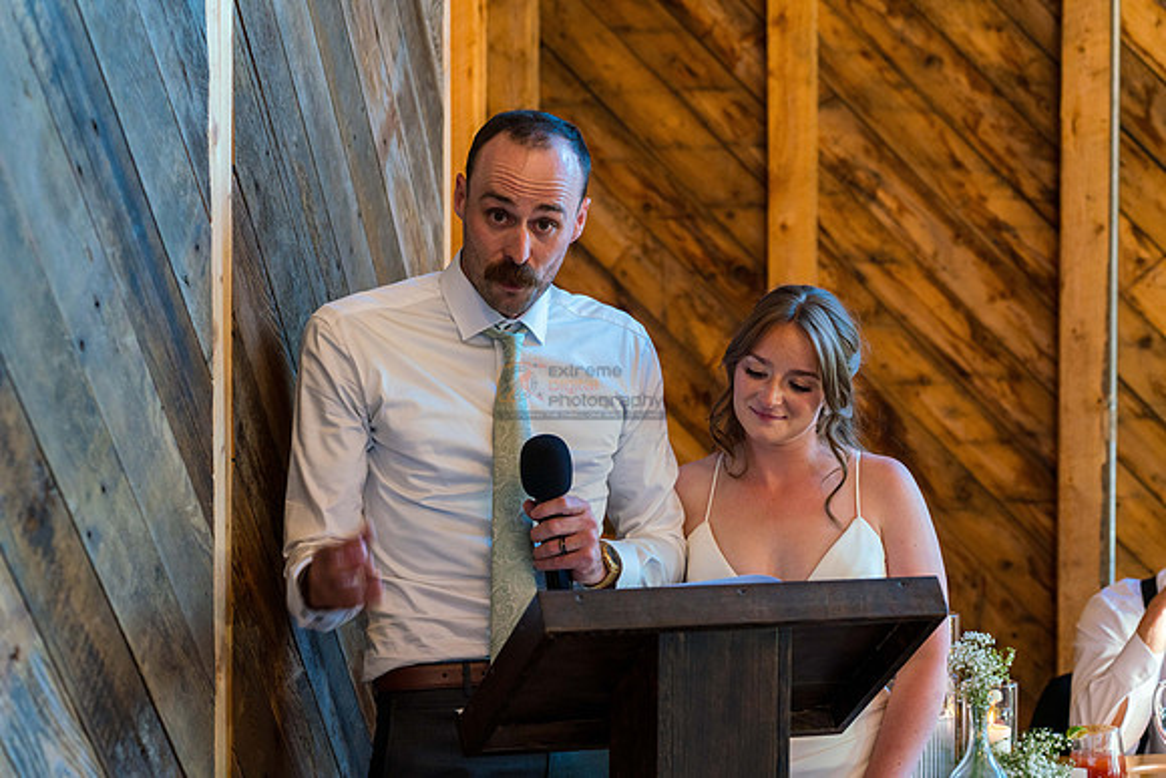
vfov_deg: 18.9
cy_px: 389
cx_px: 583
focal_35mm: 72
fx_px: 2332
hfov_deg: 28.1
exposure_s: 1/125
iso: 1000
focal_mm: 72
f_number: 3.5
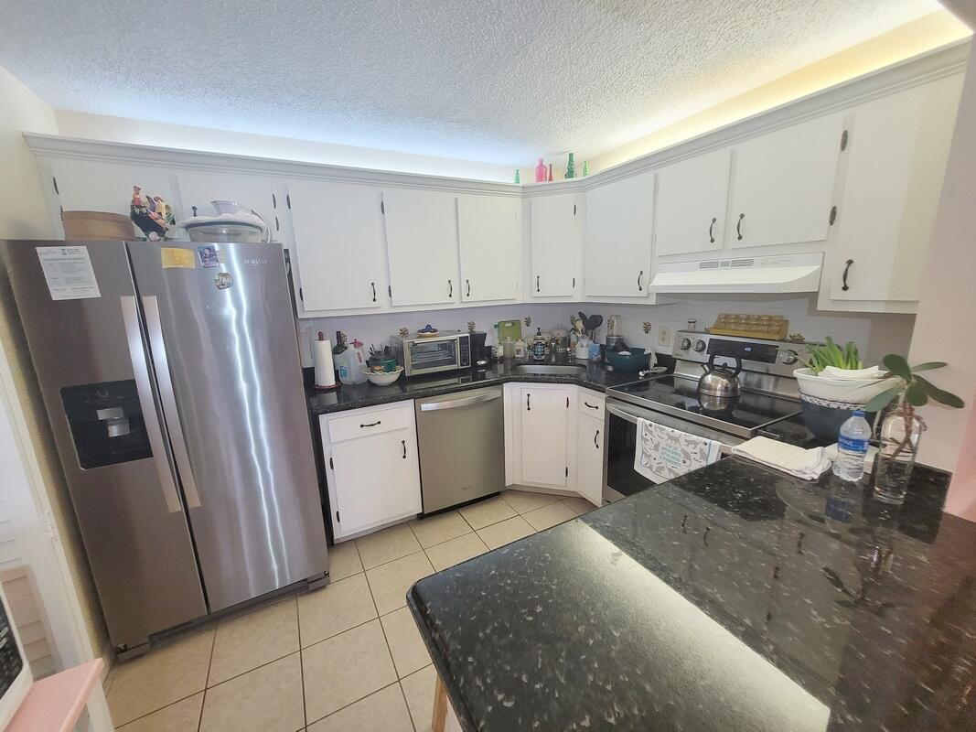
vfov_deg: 89.9
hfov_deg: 106.2
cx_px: 488
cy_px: 366
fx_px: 366
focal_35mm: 13
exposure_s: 1/60
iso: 125
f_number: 2.2
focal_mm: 1.74
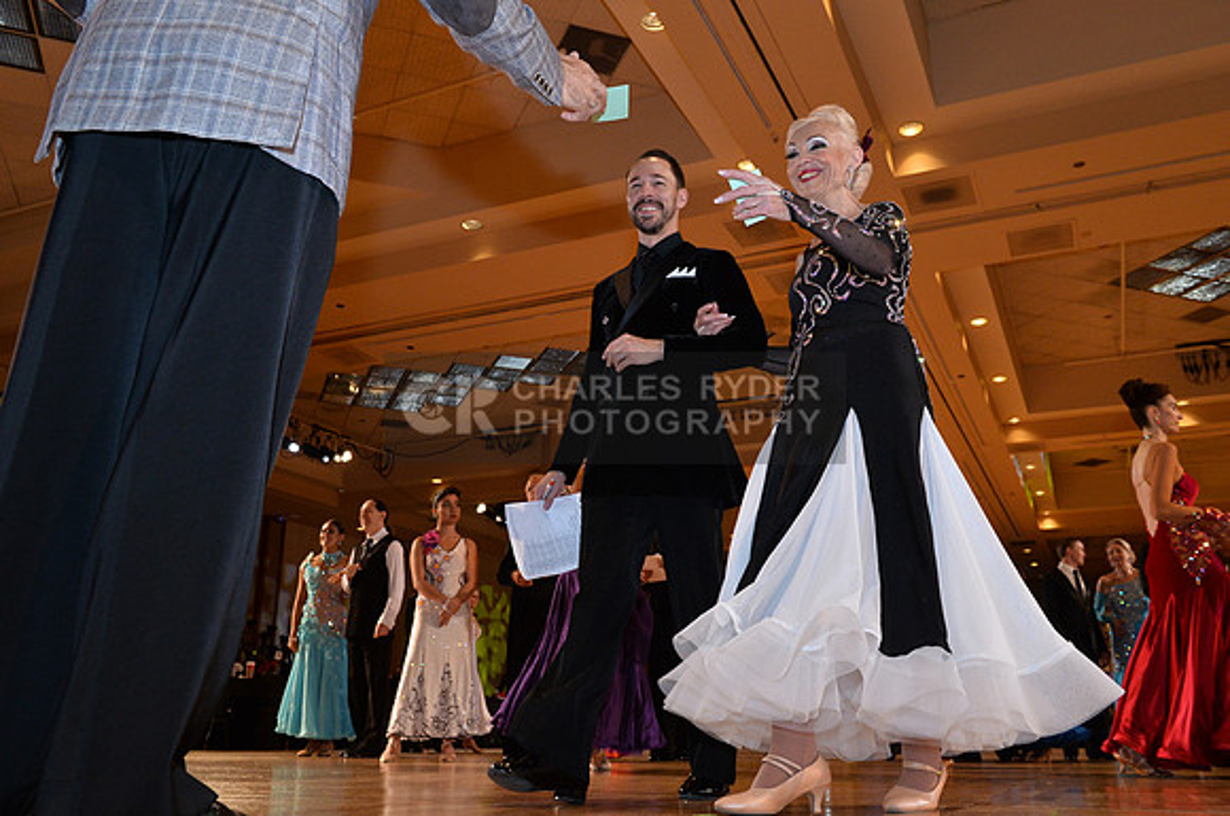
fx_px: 1092
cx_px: 615
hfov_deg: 58.8
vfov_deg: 41.0
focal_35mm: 32
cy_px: 408
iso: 2000
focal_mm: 32
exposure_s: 1/250
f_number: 7.1
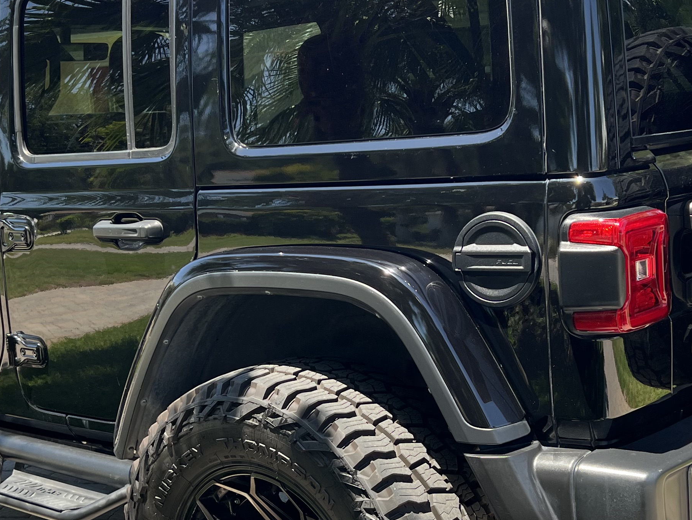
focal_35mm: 58
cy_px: 330
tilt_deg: -9.6
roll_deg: +5.6
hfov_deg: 33.2
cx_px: 340
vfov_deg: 25.2
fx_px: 1160
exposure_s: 1/558
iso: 50
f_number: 1.5
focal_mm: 5.7
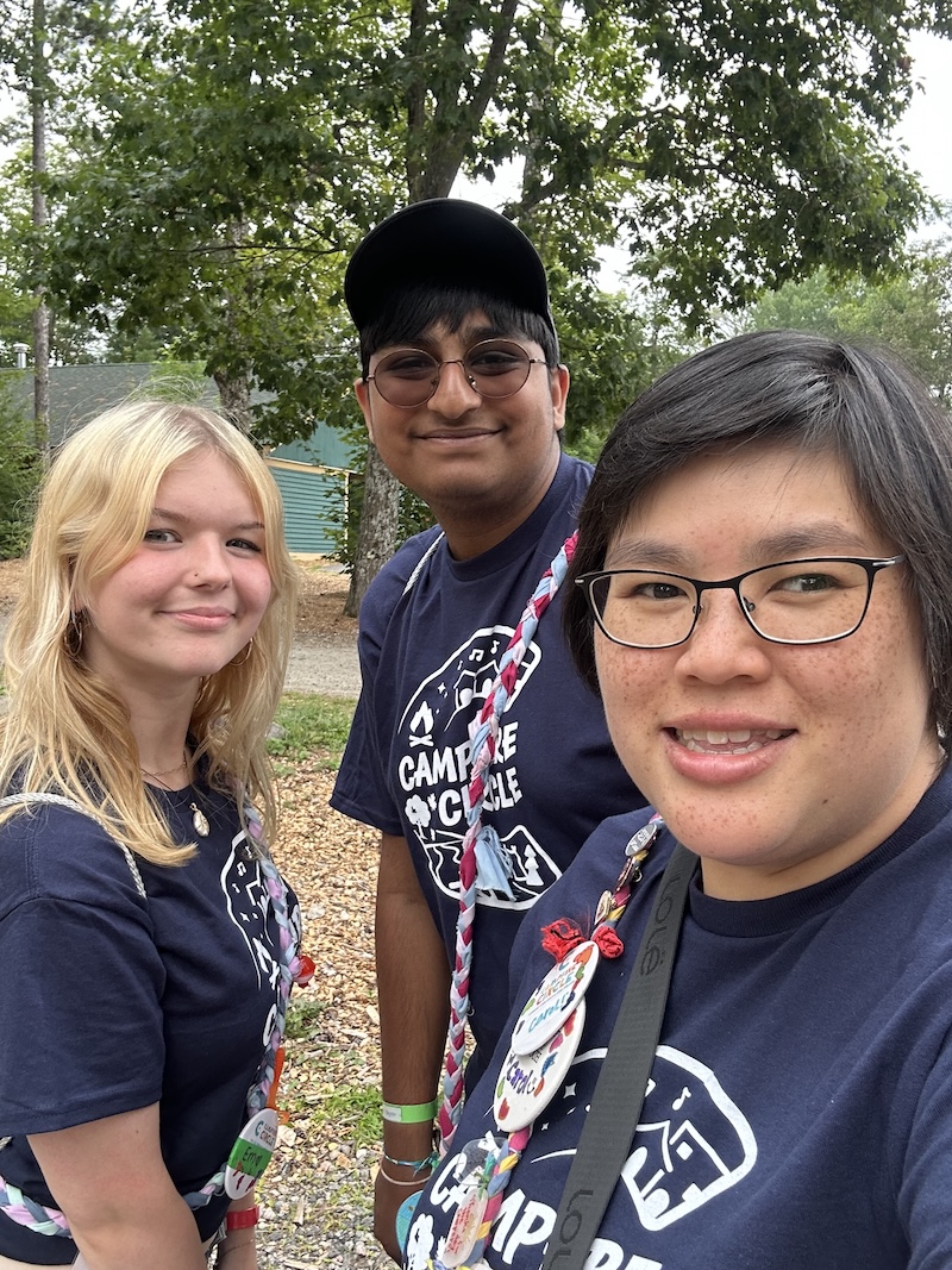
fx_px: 1100
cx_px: 476
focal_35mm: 30
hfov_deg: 46.8
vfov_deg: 60.0
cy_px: 635
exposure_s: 1/121
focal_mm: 2.69
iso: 40
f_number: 1.9
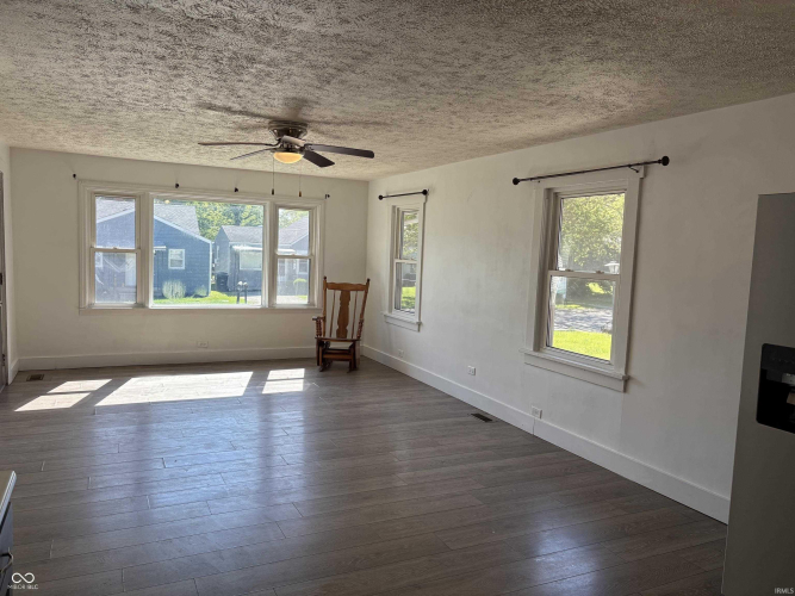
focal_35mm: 26
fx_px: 597
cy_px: 298
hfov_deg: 67.3
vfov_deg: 53.0
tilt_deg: -3.6
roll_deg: -1.3
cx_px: 398
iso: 64
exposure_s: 1/459
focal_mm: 5.96
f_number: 1.6
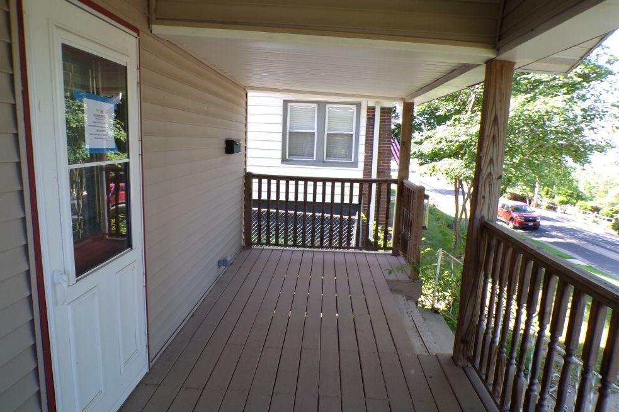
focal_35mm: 26
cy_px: 227
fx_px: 447
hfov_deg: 69.4
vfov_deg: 49.5
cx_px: 305
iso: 100
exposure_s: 1/45
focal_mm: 4.3
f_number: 4.4
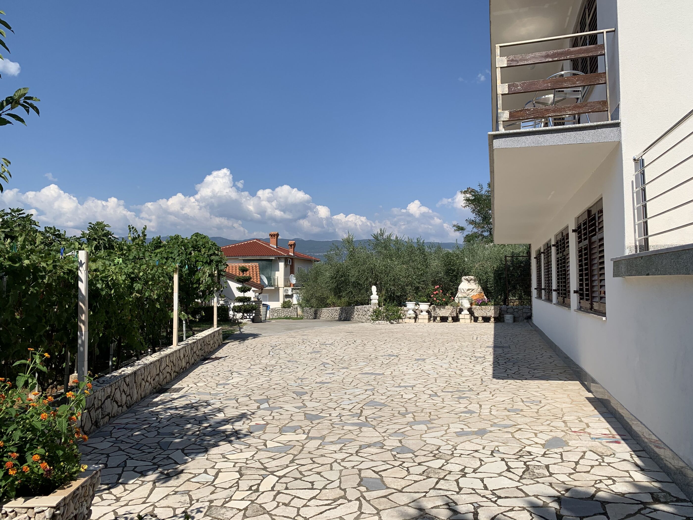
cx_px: 346
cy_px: 260
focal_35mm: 26
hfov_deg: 67.3
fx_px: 521
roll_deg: -1.6
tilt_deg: +2.9
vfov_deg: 53.1
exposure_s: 1/3650
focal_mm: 4.25
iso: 25
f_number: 1.8
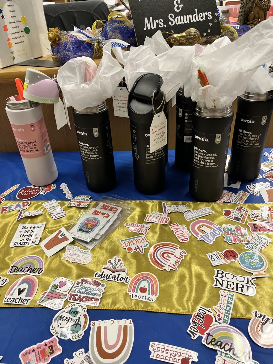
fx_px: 273
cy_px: 182
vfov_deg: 67.3
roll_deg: +5.3
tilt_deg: -35.1
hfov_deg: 53.1
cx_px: 136
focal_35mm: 26
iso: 80
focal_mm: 5.1
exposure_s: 1/60
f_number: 1.6
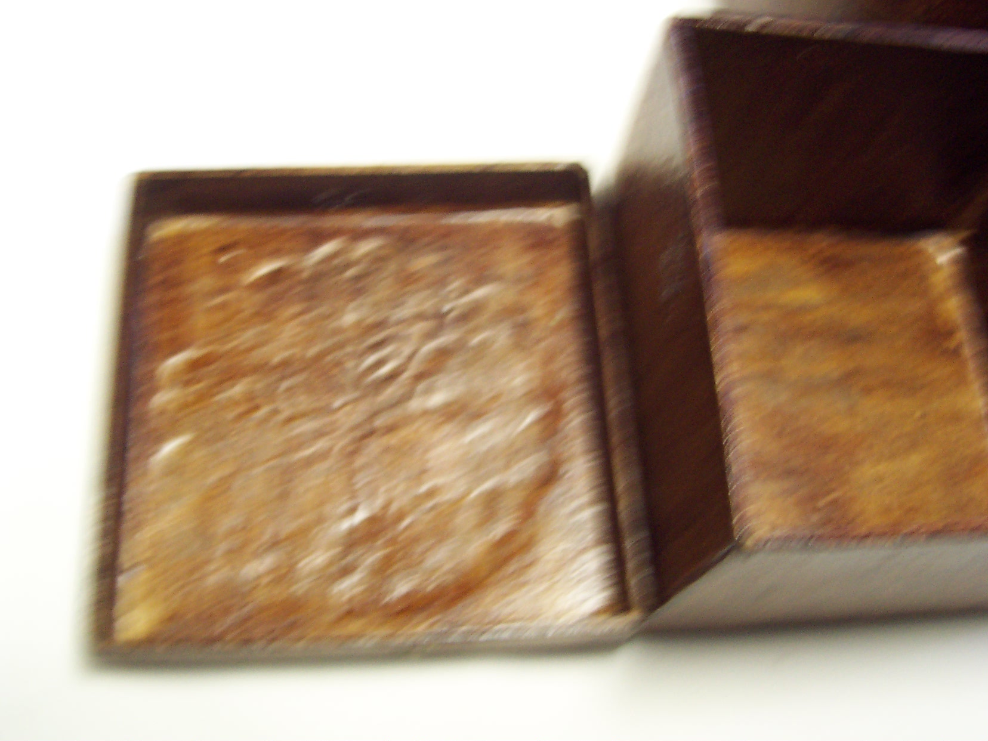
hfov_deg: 50.1
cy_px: 370
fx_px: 1056
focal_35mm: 37
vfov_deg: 38.7
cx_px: 494
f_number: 2.8
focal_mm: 5.6
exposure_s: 1/15
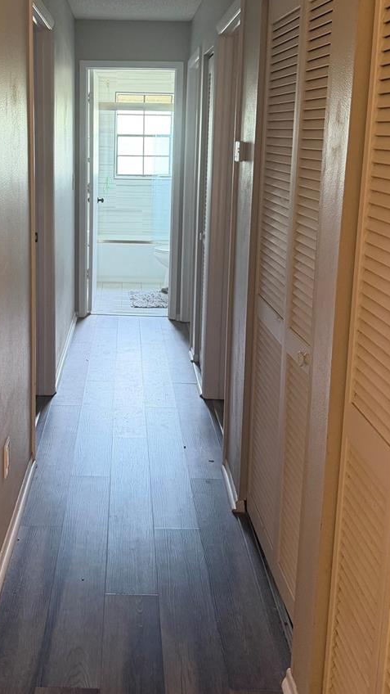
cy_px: 249
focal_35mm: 37
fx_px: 680
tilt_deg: -8.2
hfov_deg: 31.7
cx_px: 124
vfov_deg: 53.3
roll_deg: -0.4
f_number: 1.78
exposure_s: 1/60
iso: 320
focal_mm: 6.76
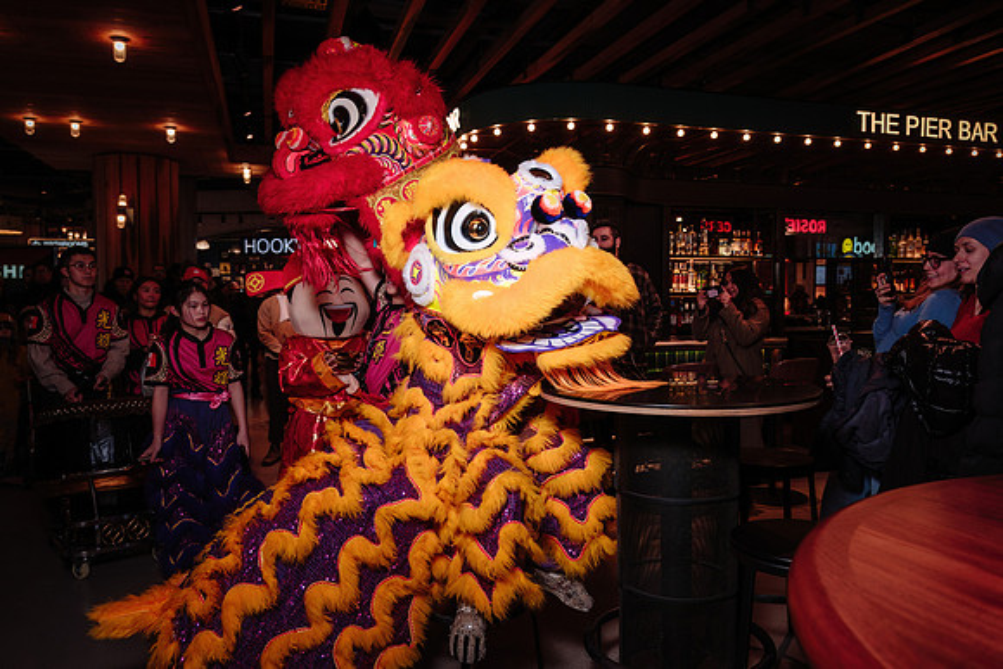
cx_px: 531
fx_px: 738
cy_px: 332
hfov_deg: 68.4
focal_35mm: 26
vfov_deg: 48.8
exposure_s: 1/160
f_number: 2.8
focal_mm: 16
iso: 125
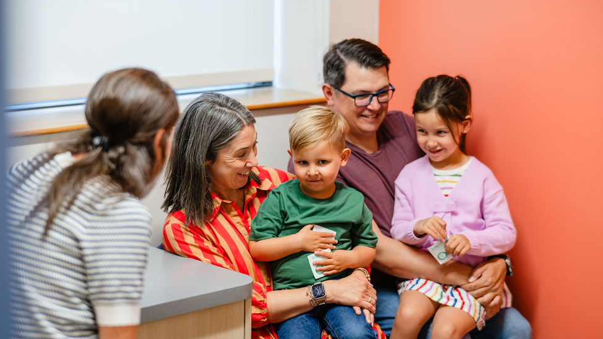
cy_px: 175
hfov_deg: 22.7
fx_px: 1503
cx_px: 307
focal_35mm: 94
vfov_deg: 12.9
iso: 500
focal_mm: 85
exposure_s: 1/200
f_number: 1.8
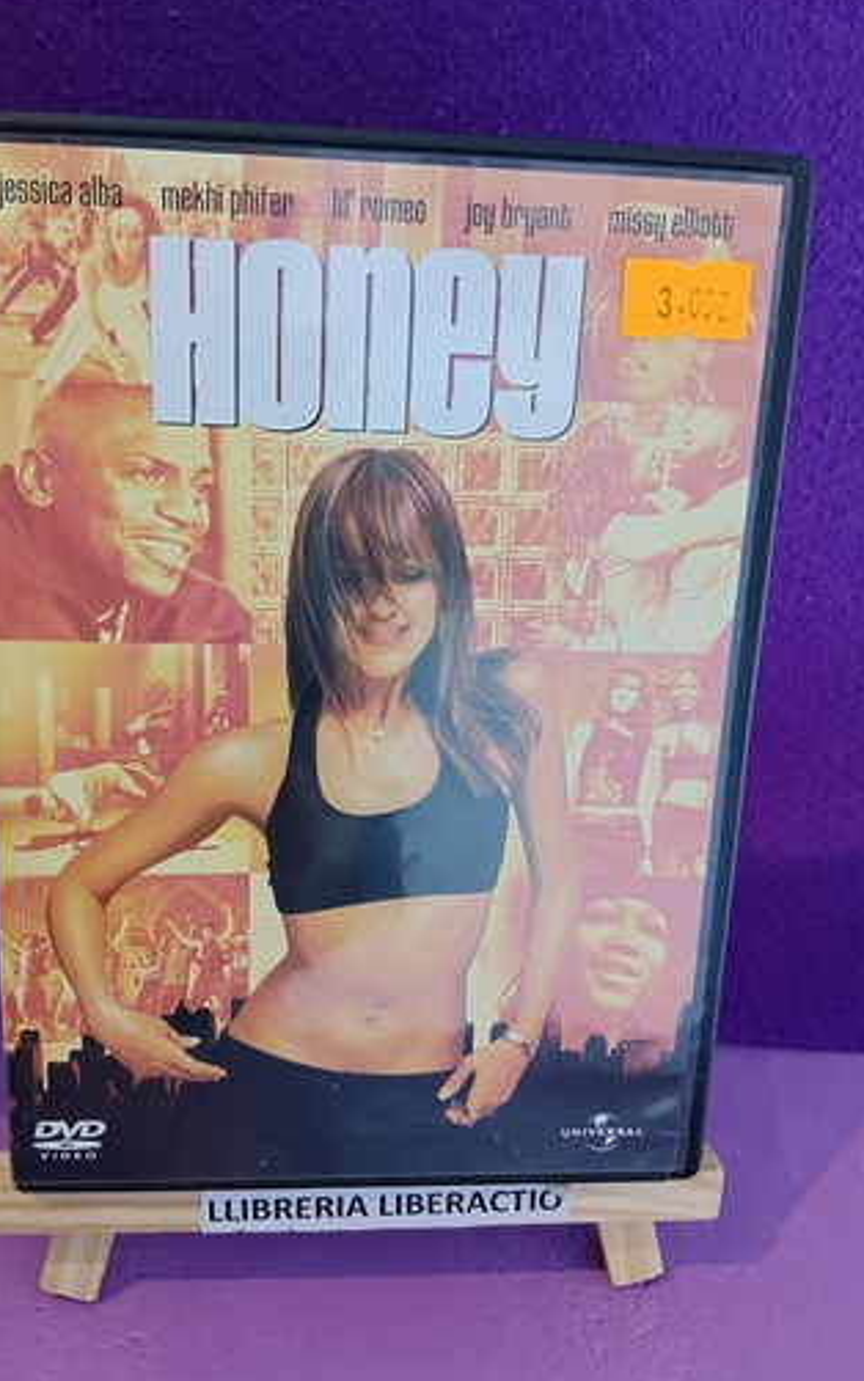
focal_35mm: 28
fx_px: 1054
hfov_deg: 44.5
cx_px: 385
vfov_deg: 66.5
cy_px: 685
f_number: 1.8
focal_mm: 3.96
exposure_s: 1/100
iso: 487
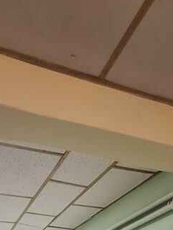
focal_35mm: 41
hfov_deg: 34.3
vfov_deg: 30.1
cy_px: 332
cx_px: 41
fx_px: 273
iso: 200
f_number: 2.2
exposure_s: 1/25
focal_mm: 1.74
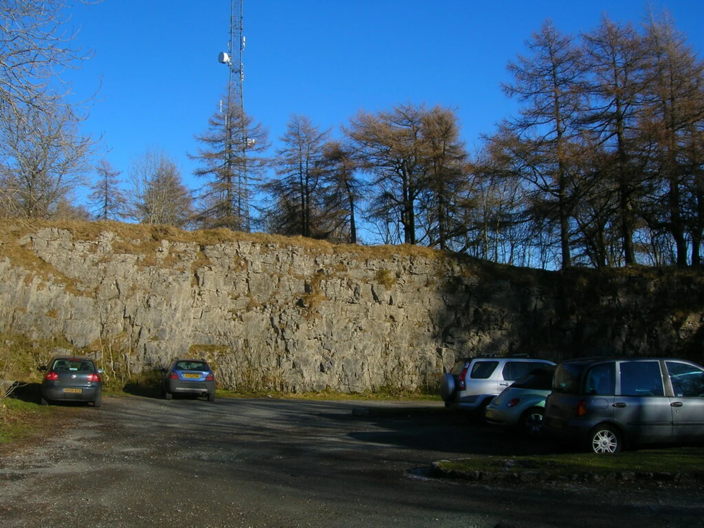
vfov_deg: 41.8
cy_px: 264
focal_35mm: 34
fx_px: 691
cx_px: 352
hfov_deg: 54.0
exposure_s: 1/379
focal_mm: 5.7
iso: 50
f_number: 4.9
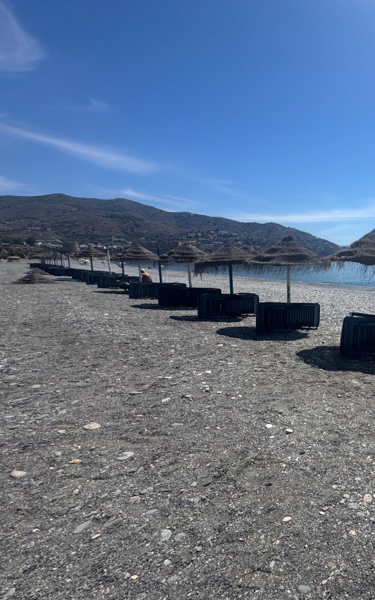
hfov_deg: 48.3
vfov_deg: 85.1
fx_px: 327
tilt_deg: -7.7
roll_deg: +1.2
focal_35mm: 20
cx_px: 381
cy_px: 302
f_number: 2.2
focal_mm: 2.22
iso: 50
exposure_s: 1/3106
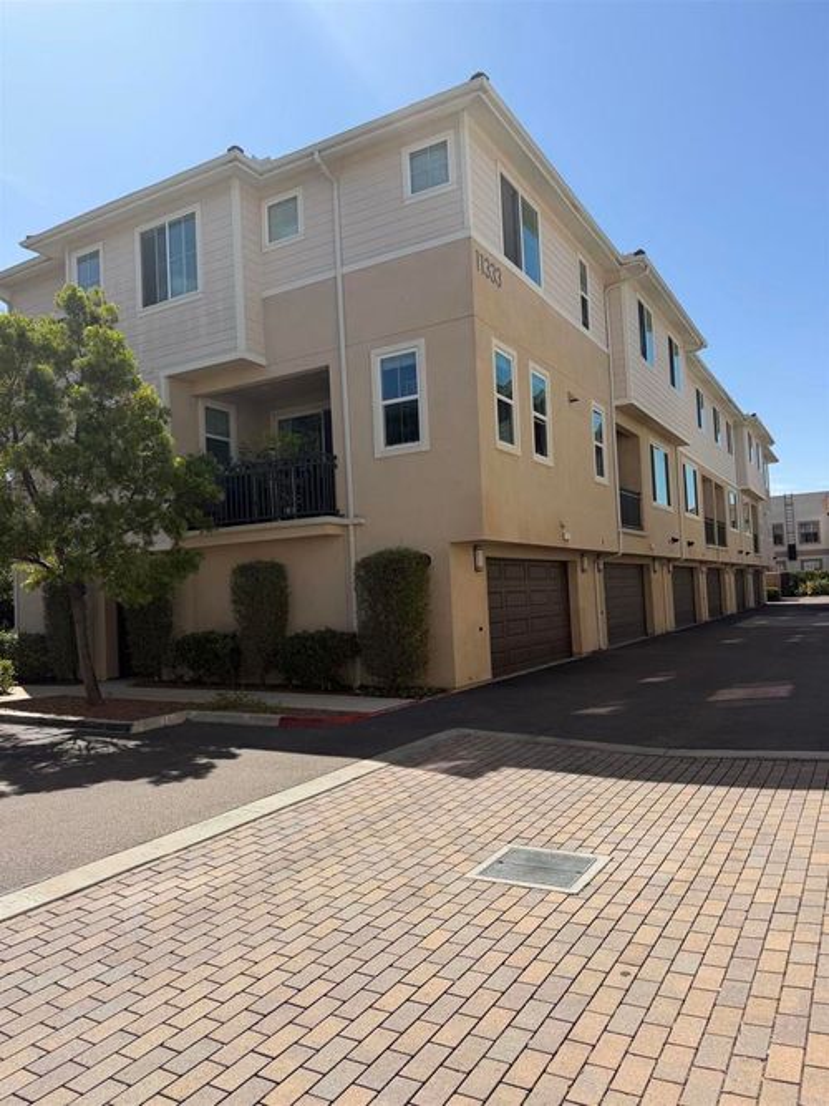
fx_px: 767
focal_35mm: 24
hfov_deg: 56.8
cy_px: 553
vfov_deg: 71.6
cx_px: 414
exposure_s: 1/4975
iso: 80
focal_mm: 6.76
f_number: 1.78
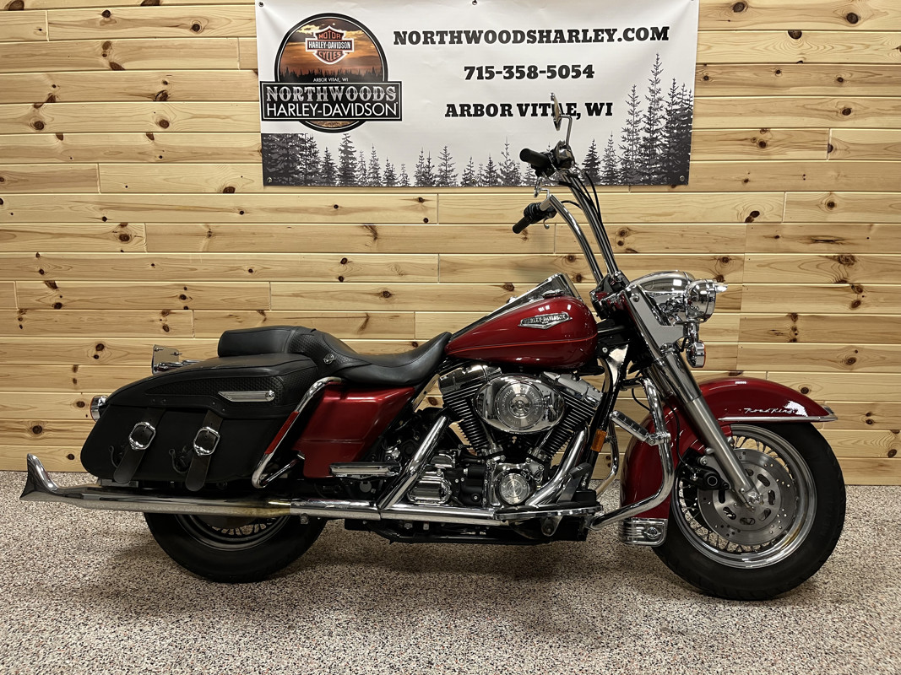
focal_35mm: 26
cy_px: 338
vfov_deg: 53.1
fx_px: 677
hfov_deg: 67.3
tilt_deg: -8.6
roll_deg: +0.6
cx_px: 450
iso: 80
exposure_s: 1/60
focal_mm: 5.1
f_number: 1.6
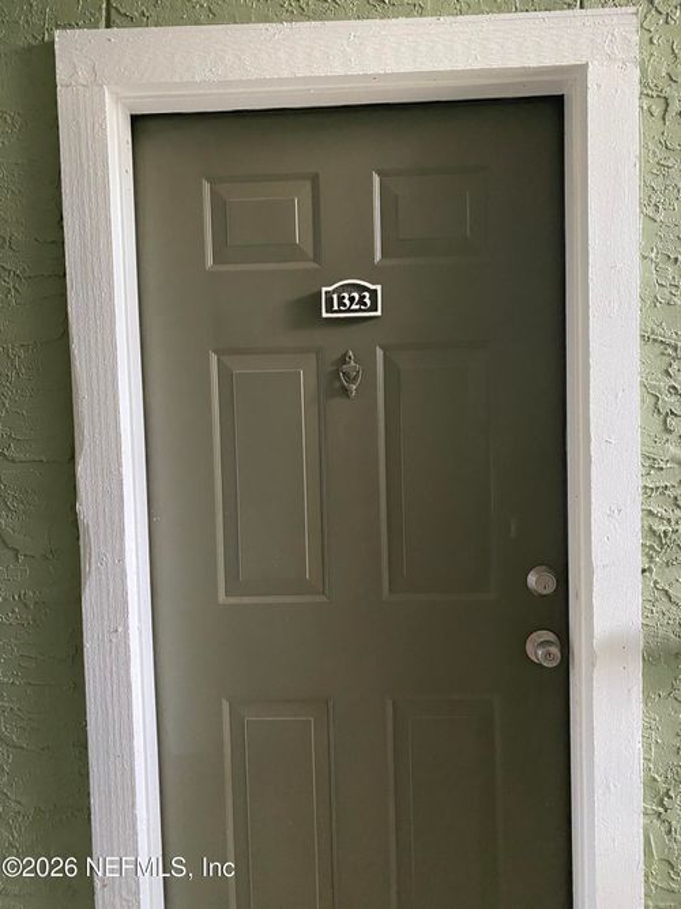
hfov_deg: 53.0
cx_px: 340
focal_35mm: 26
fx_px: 682
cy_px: 454
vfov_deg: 67.3
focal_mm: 4.25
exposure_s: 1/40
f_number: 1.8
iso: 500
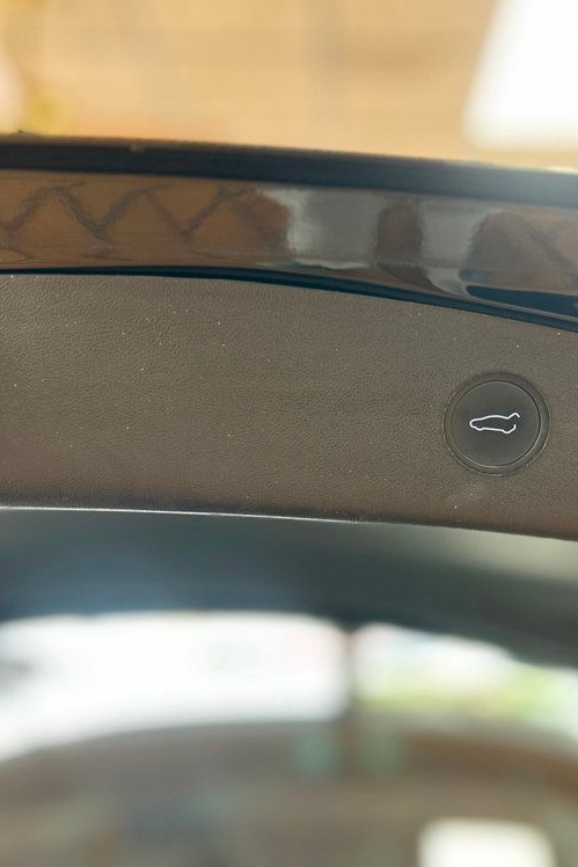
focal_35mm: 37
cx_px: 376
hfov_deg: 35.7
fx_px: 891
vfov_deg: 51.9
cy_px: 423
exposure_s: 1/60
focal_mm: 5.7
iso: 320
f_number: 1.5
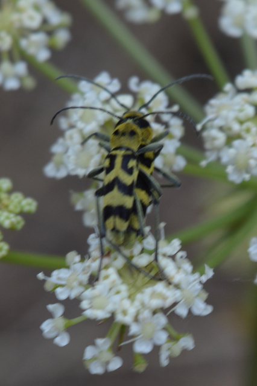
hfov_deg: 16.5
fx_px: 884
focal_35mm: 82
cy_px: 193
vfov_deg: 24.6
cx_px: 128
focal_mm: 55
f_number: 8
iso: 220
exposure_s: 1/125
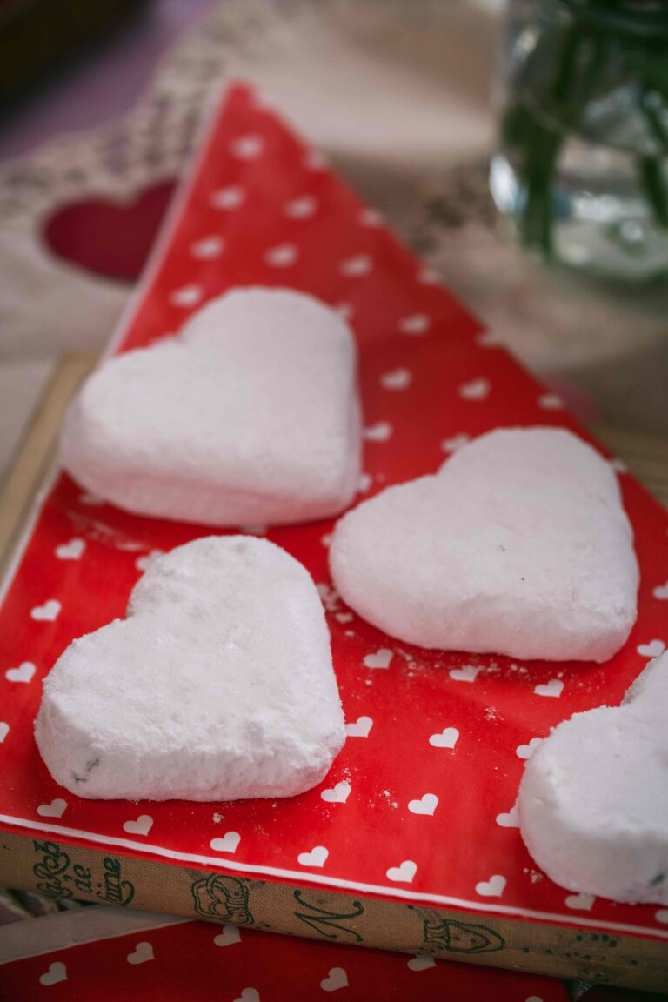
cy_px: 501
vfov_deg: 13.7
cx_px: 334
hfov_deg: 9.1
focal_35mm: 150
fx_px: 4175
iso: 200
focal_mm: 100
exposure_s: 1/160
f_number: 4
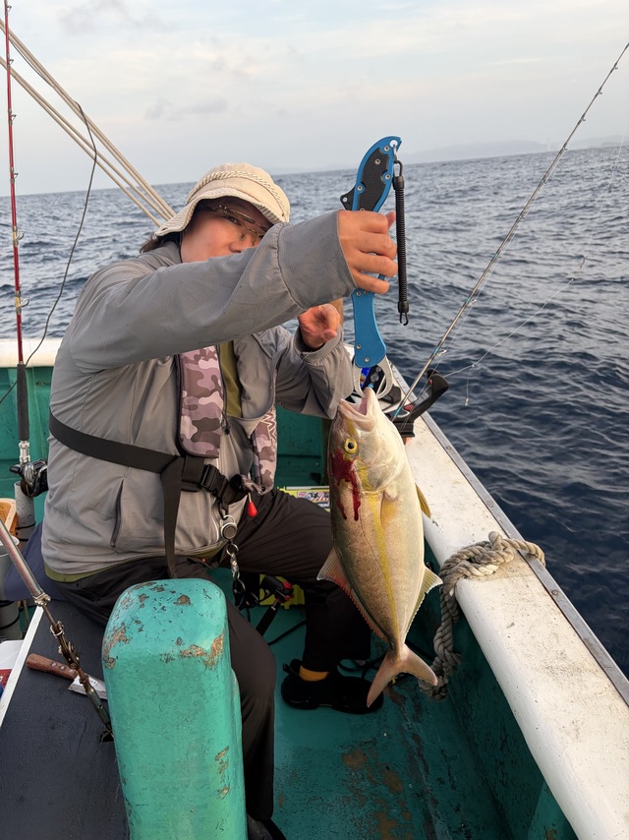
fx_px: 630
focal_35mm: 26
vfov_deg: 67.3
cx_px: 314
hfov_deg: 53.0
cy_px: 420
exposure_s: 1/122
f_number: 1.6
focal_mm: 5.96
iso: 40
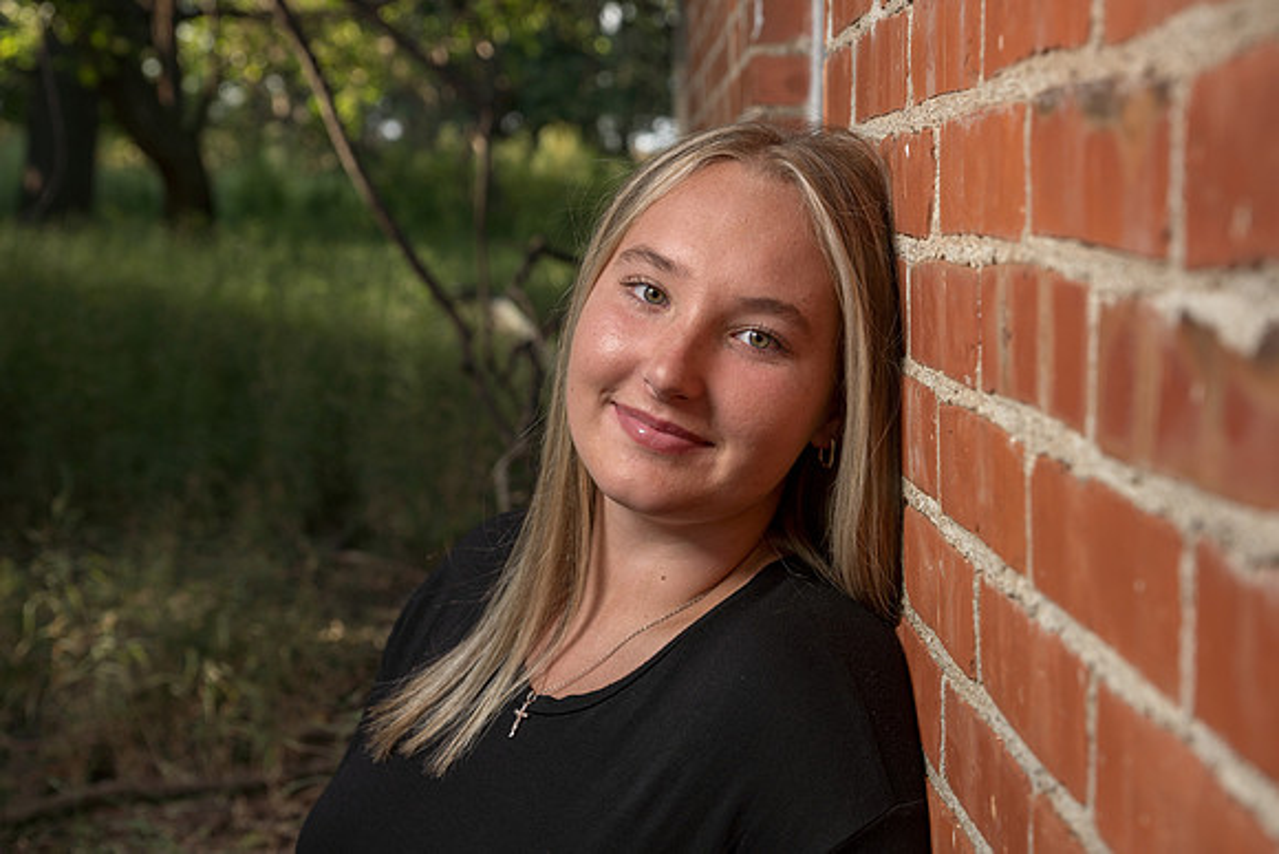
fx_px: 1777
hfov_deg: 39.6
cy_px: 427
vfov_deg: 27.0
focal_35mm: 50
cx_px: 640
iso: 100
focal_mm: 50
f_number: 5
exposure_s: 1/100
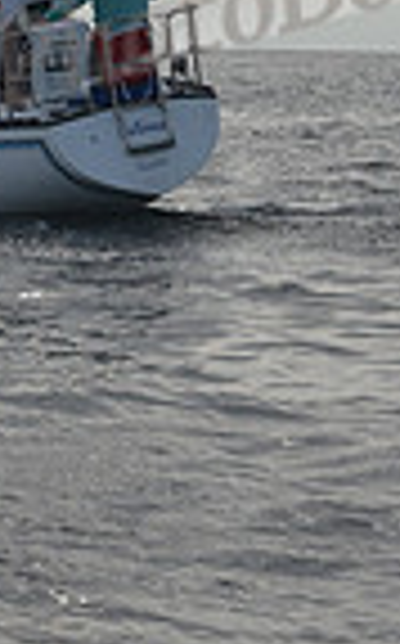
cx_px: -240
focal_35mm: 290
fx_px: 5074
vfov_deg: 7.0
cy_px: -635
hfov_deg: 4.5
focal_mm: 70
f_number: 10
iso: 320
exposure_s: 1/1000
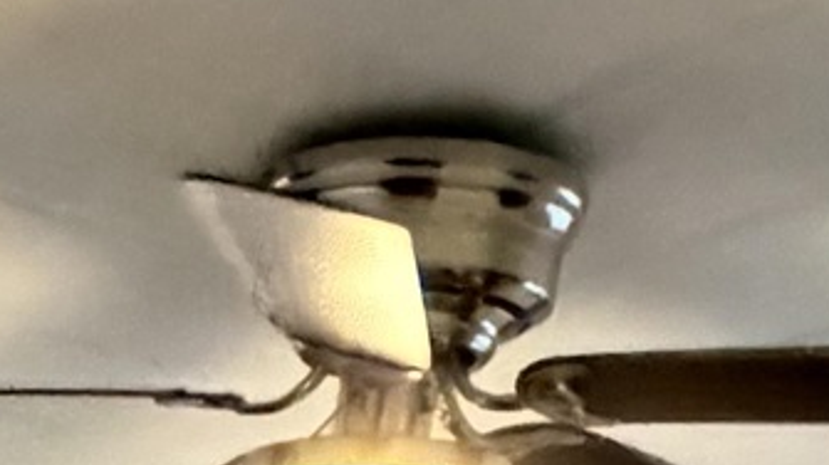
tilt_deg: -16.6
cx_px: -245
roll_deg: -4.5
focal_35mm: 105
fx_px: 2307
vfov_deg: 8.1
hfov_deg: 18.9
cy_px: 1739
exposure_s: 1/40
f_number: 2.2
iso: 1600
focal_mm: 2.22
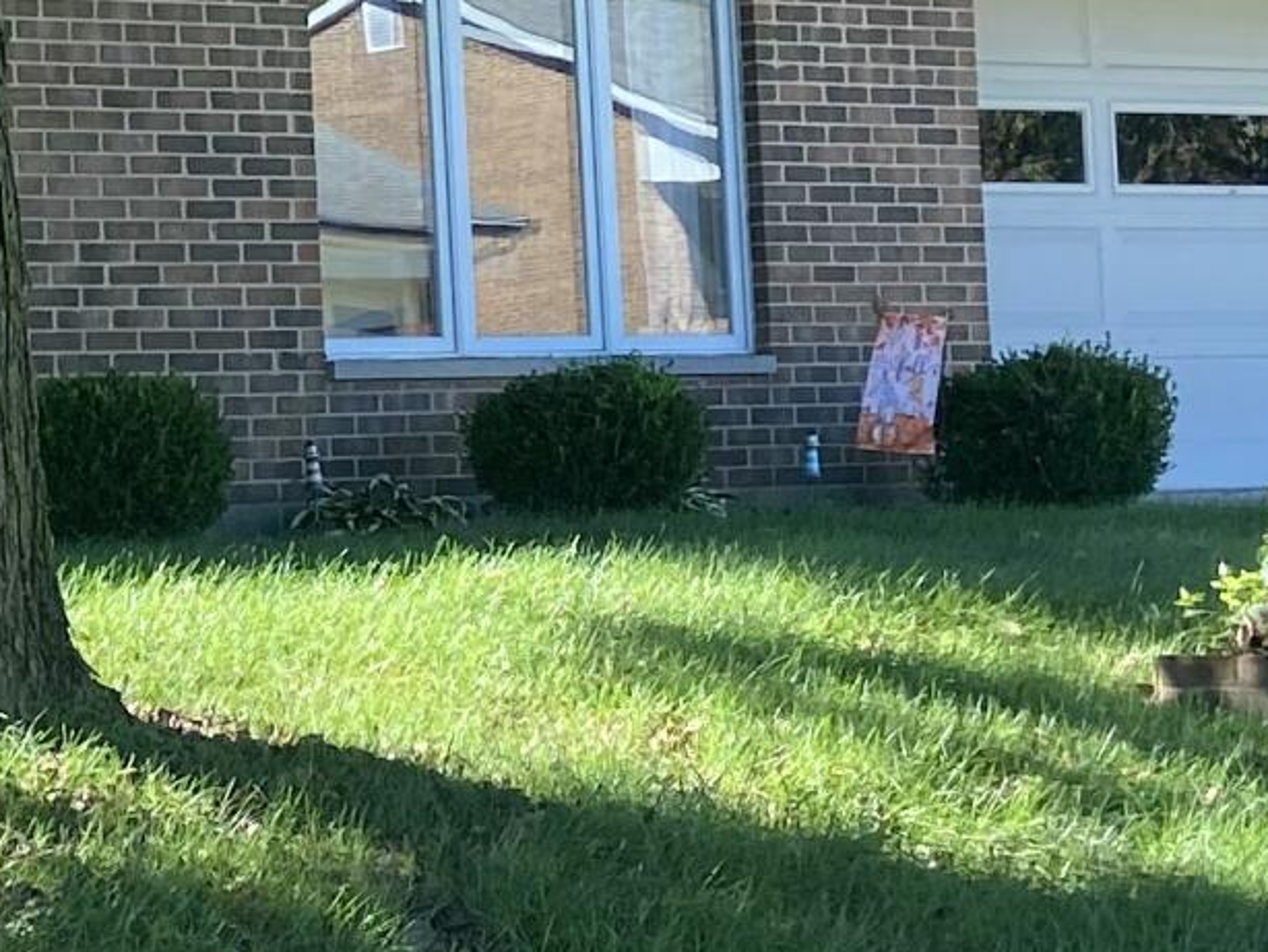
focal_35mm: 127
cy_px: 390
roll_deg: +1.4
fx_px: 4654
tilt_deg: +3.1
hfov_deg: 15.0
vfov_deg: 11.7
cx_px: -268
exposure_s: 1/534
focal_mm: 4.25
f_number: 1.8
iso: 32
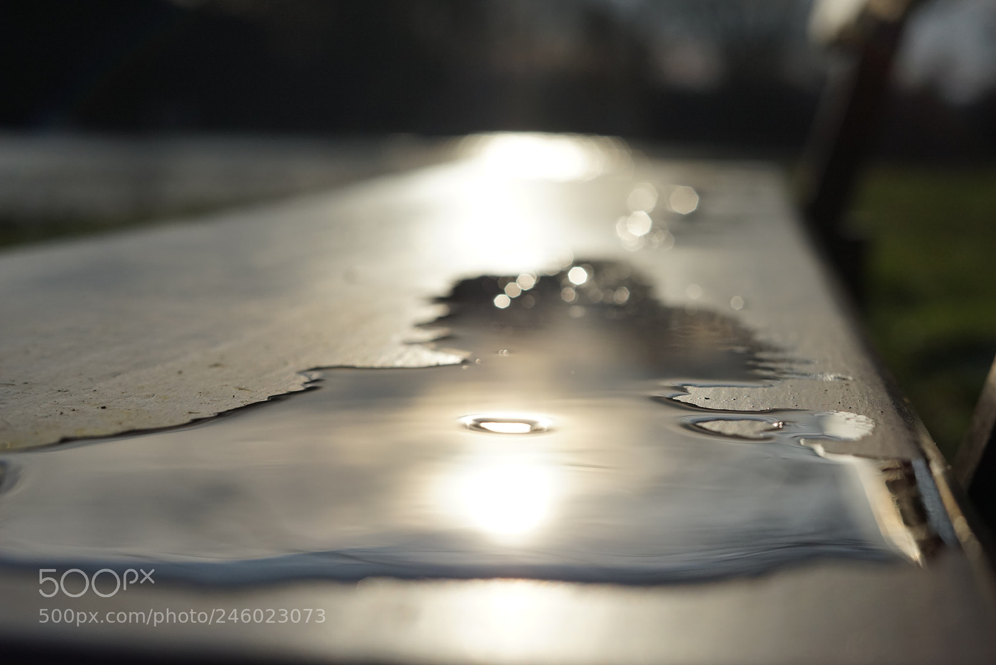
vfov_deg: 27.0
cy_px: 332
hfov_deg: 39.6
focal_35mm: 50
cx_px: 498
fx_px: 1384
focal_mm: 50
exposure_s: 1/8000
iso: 640
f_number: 5
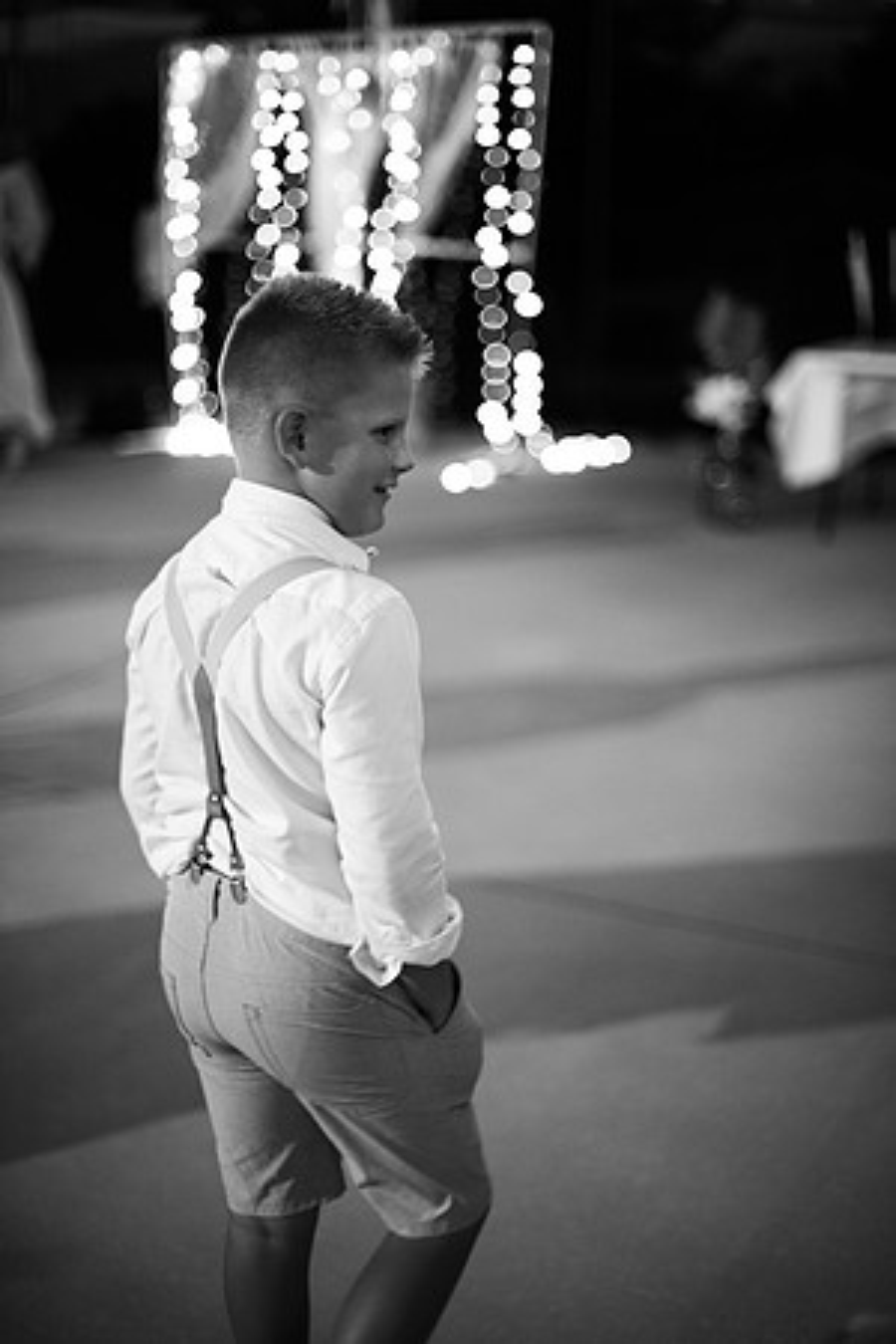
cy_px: 672
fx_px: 1867
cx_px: 448
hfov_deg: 27.0
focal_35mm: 50
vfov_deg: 39.6
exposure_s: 1/80
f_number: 1.4
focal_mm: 50
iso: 640
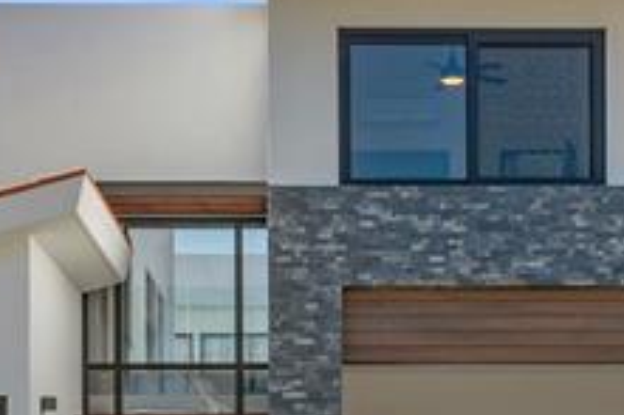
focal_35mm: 102
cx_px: 328
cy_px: 542
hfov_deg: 20.0
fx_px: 1767
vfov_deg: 12.9
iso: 160
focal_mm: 15
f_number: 8
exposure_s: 1/200
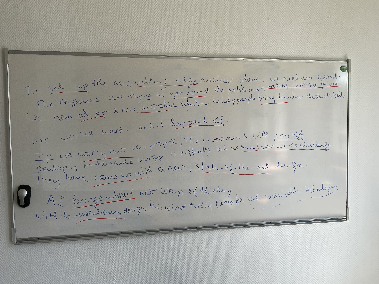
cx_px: 190
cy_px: 142
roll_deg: +1.4
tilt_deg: -3.4
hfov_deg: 61.7
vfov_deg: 48.2
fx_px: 318
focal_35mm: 29
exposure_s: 1/120
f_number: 1.8
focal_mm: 3
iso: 16
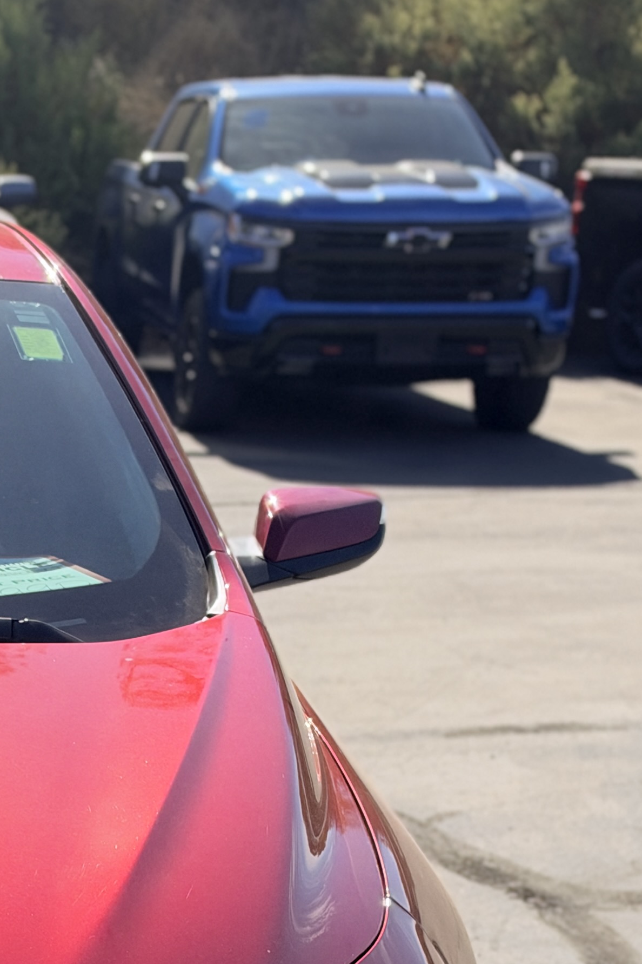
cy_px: 1026
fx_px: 2140
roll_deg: +2.0
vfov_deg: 23.9
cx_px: -372
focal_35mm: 80
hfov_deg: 15.5
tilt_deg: -20.9
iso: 80
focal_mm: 6.93
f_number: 1.8
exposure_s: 1/2976
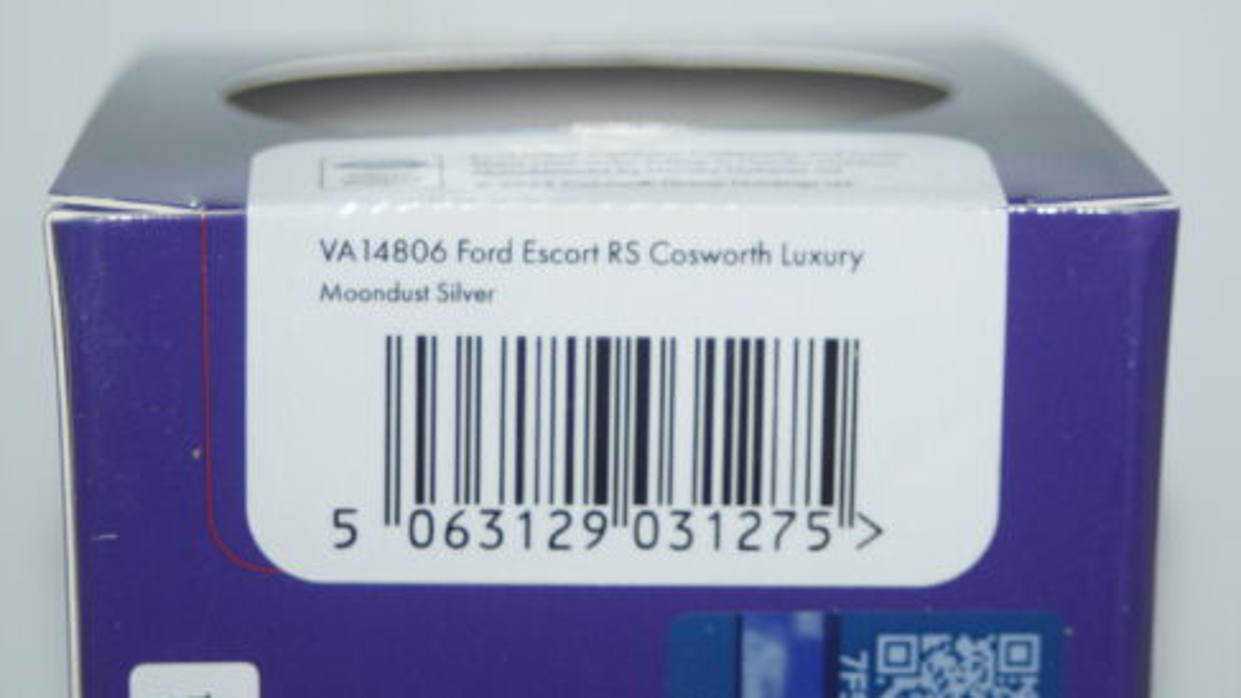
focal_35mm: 155
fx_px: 5101
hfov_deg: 13.9
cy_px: 418
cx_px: 701
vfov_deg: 7.8
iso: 250
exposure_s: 1/80
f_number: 5.6
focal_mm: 80
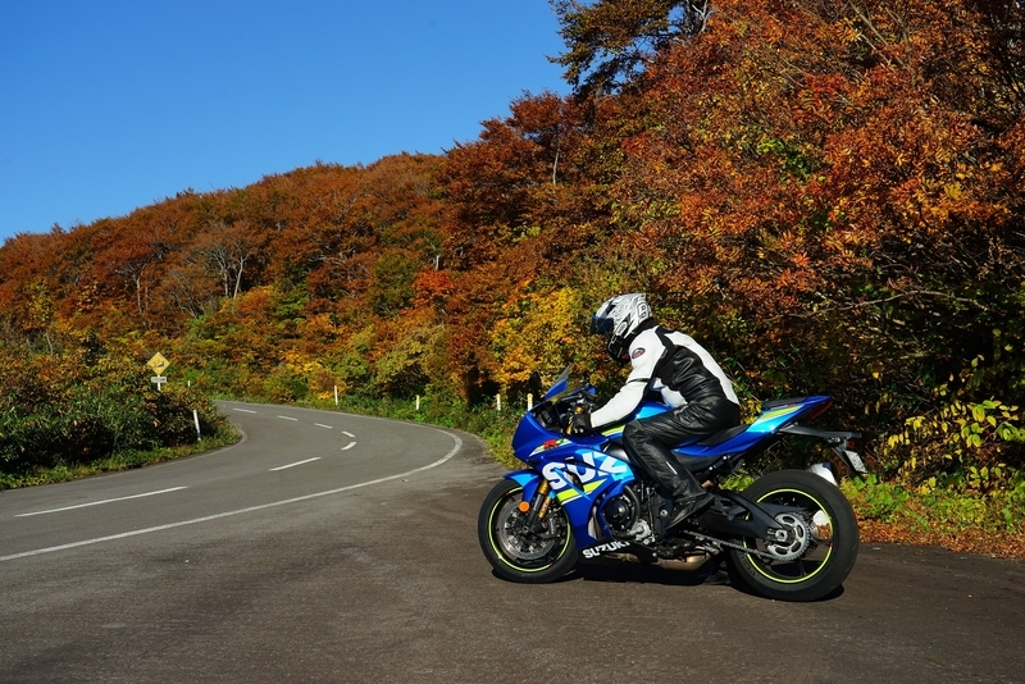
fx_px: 1396
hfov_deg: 40.3
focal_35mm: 49
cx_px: 512
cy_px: 342
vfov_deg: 27.5
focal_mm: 49
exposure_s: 1/200
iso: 100
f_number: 11
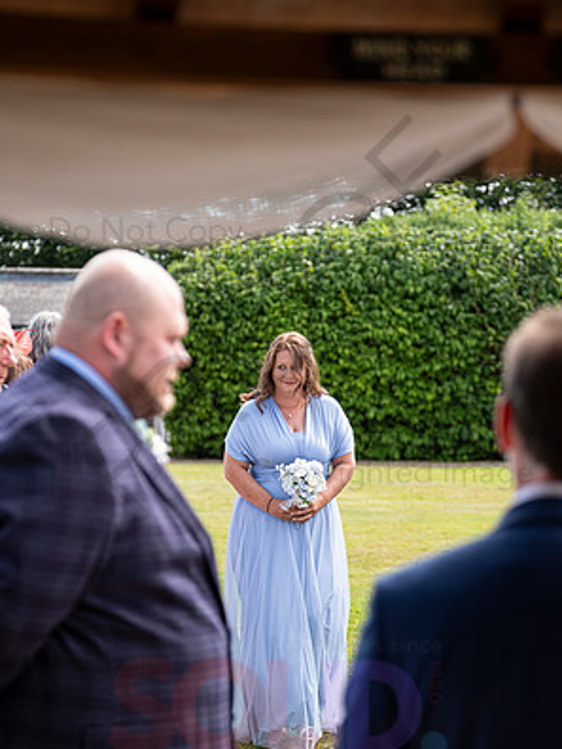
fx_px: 2533
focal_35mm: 117
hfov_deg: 12.7
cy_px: 392
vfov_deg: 16.8
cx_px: 280
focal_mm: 71.5
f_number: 3.2
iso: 200
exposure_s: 1/640
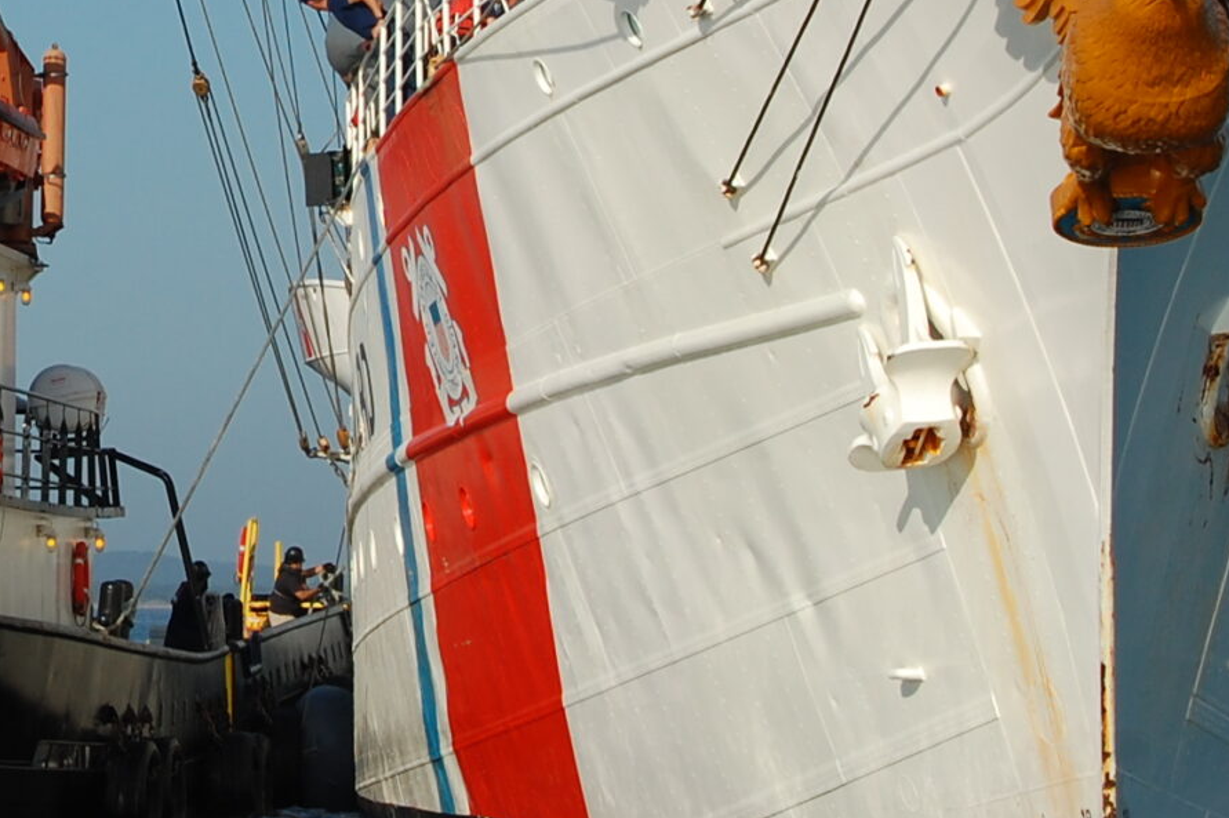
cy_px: -3
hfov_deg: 9.1
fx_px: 7643
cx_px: -113
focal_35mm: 224
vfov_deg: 6.1
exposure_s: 1/500
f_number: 11
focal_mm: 52
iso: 200
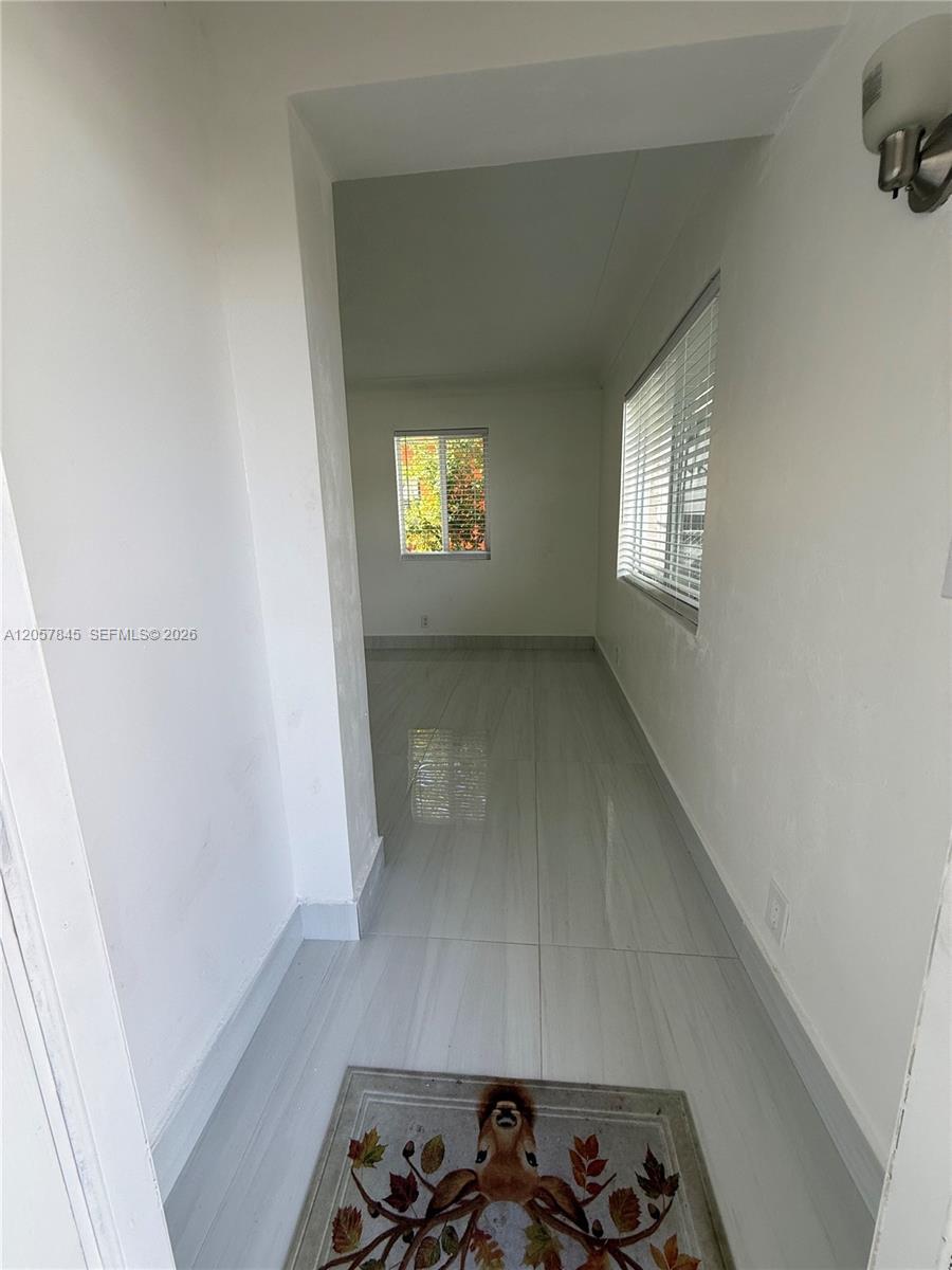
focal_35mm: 14
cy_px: 635
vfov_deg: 102.1
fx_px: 513
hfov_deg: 85.7
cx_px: 476
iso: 50
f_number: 2.2
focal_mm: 2.22
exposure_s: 1/133
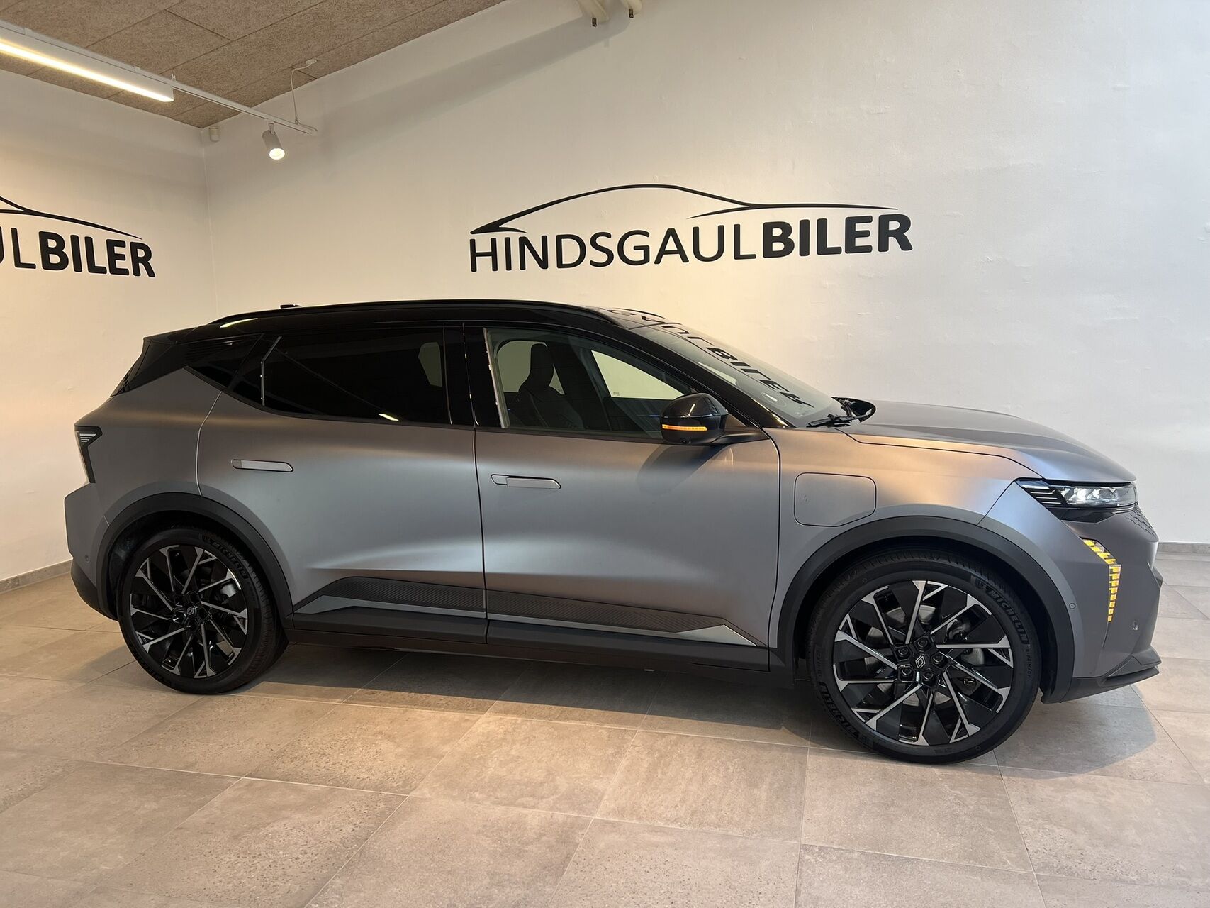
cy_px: 454
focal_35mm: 26
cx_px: 605
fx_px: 909
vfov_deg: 53.1
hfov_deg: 67.3
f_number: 1.5
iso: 50
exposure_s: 1/98
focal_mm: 5.7
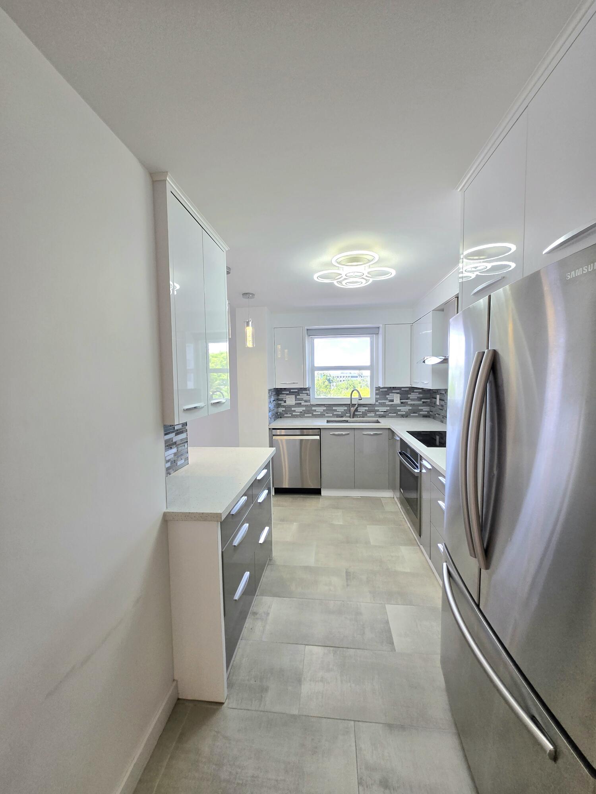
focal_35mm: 13
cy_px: 397
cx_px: 298
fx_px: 298
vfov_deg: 106.2
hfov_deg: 89.9
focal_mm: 1.7
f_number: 2.2
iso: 40
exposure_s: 1/60.2
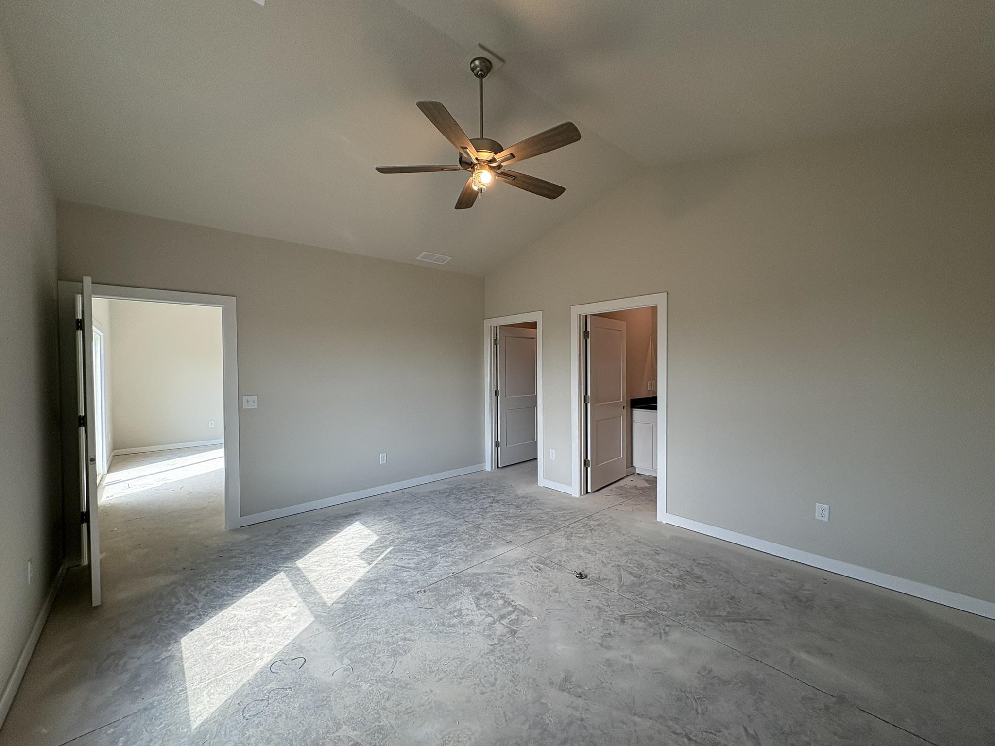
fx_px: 402
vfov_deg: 85.7
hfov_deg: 102.1
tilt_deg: +0.1
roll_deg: +0.9
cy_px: 373
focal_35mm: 14
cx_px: 498
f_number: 2.2
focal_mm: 2.22
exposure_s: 1/135
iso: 80
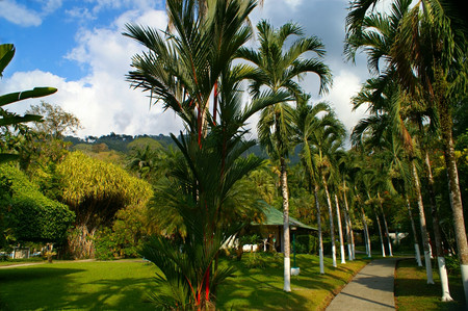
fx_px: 351
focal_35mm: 27
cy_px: 156
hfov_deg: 67.4
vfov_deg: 47.8
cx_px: 234
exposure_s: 1/125
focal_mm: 18
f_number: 9
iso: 100
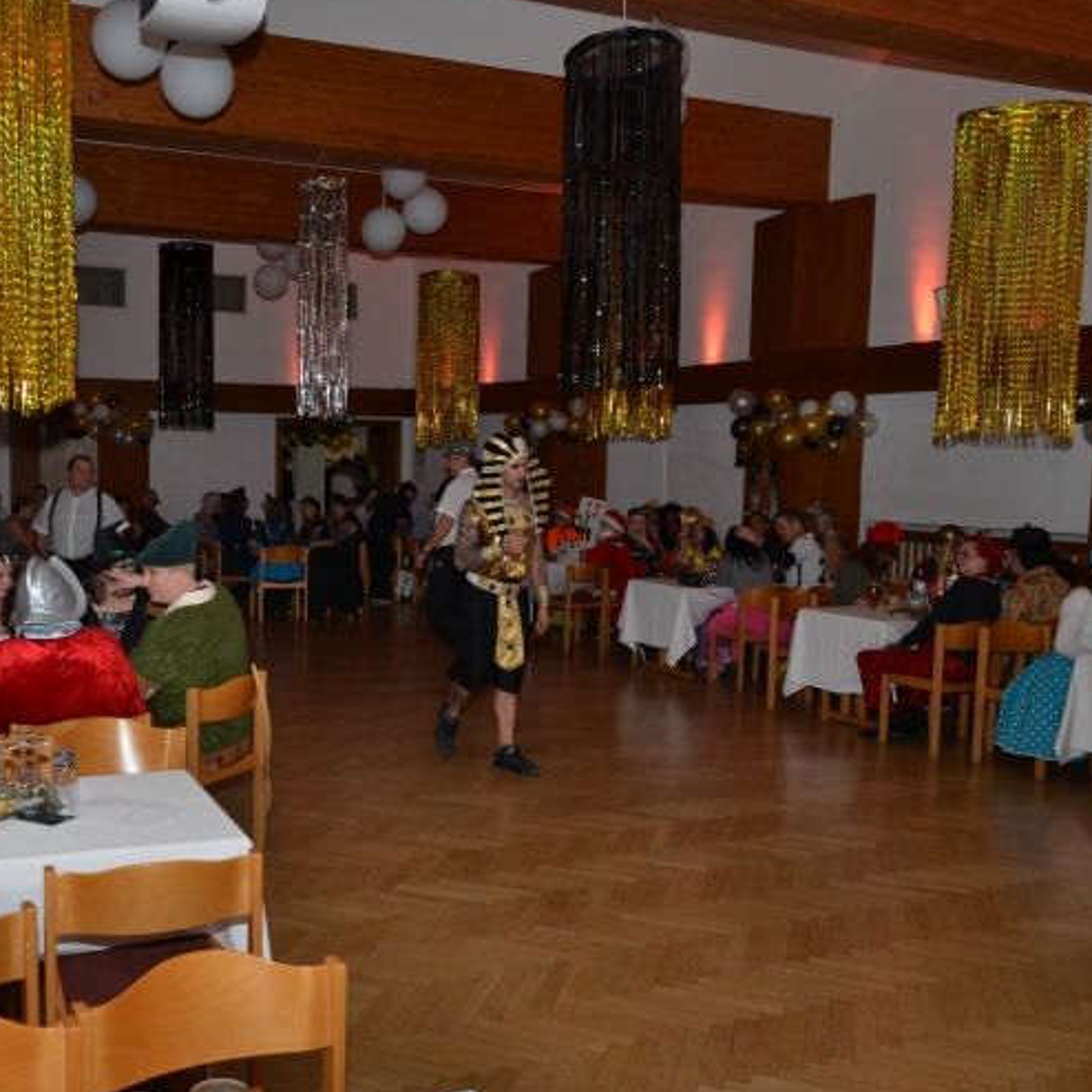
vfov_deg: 49.7
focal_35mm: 33
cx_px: 327
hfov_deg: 48.5
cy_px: 553
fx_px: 1178
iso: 320
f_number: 5.6
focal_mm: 16
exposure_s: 1/60
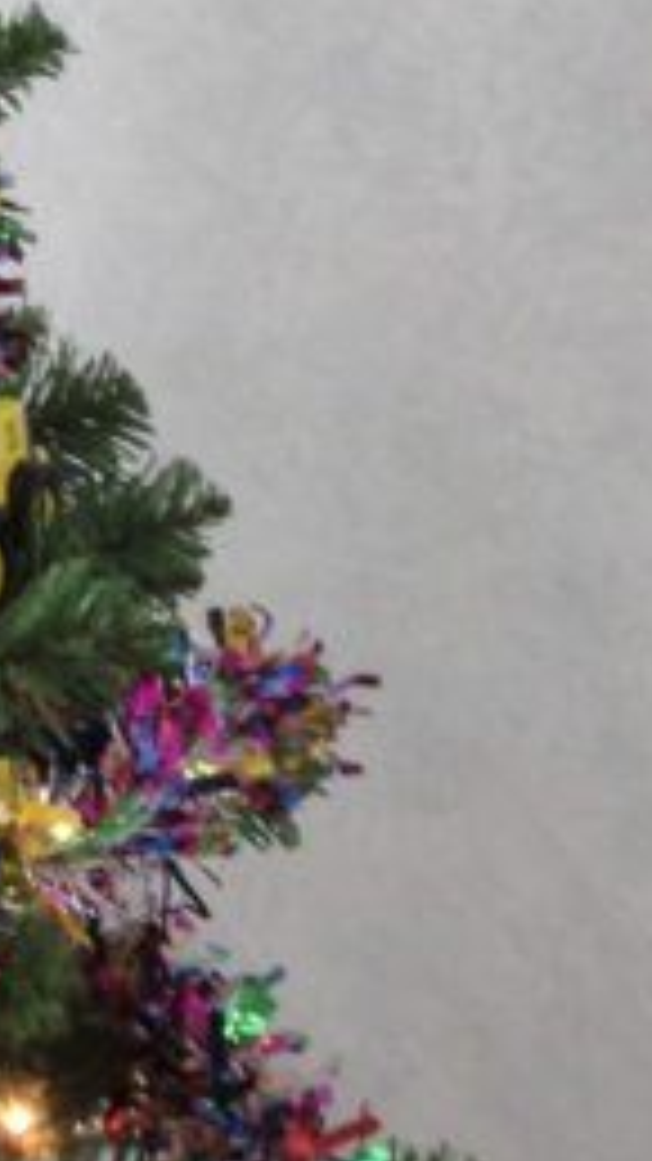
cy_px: -182
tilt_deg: -9.3
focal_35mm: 139
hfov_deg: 8.3
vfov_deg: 15.0
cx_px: -663
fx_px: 4275
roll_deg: -0.8
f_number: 2.4
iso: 50
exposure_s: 1/20
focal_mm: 4.12
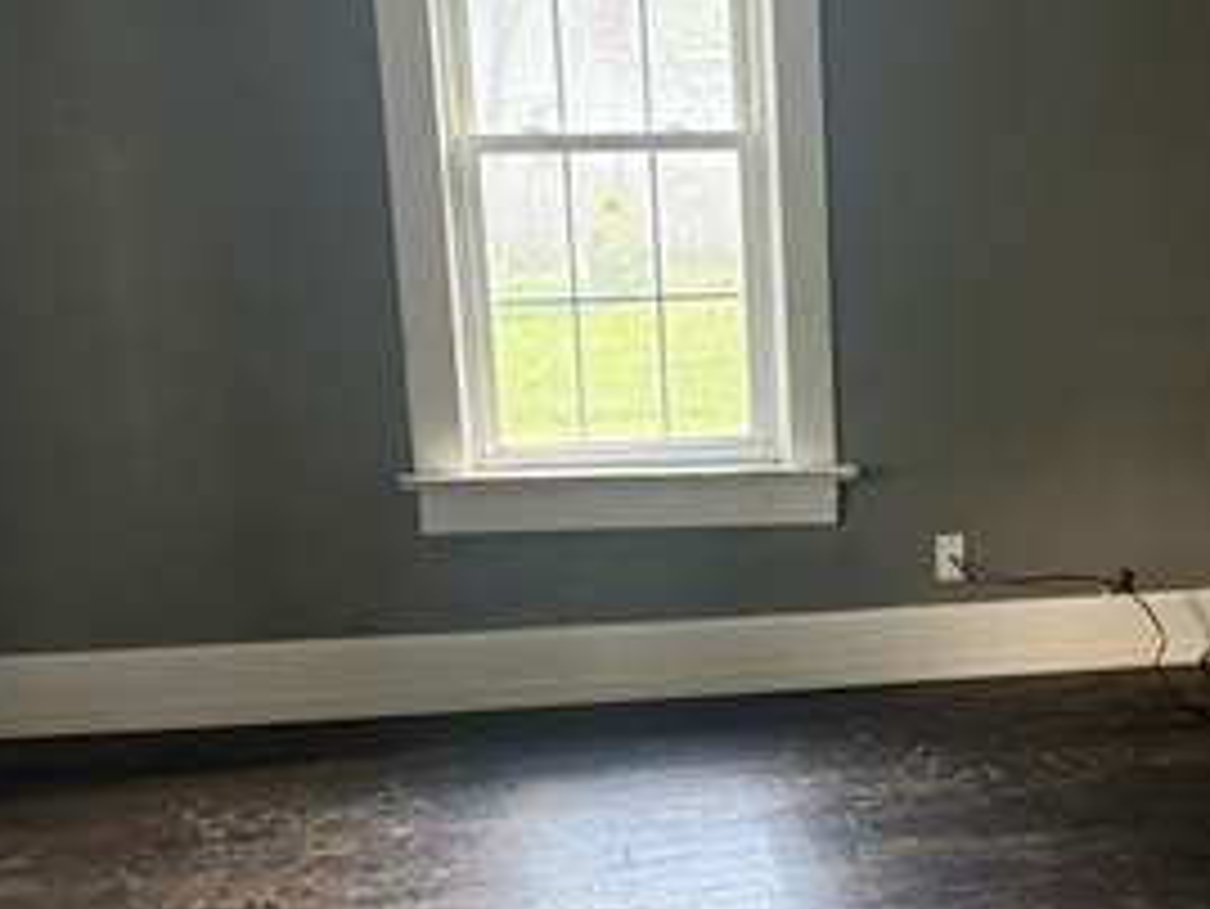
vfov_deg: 25.5
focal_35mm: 57
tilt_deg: -12.7
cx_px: 882
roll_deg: +1.7
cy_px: 639
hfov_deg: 33.2
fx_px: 1993
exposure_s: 1/60
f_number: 1.78
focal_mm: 6.76
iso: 400
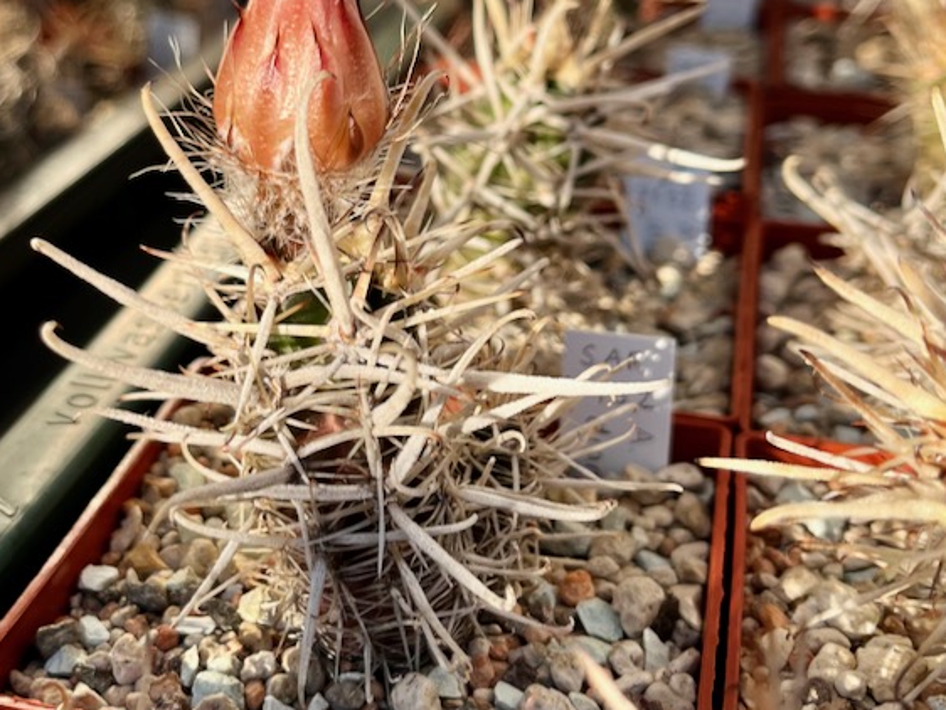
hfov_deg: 49.7
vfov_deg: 38.6
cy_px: 290
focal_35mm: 37
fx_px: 1012
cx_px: 362
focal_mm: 5.1
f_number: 1.6
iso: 50
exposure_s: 1/2137
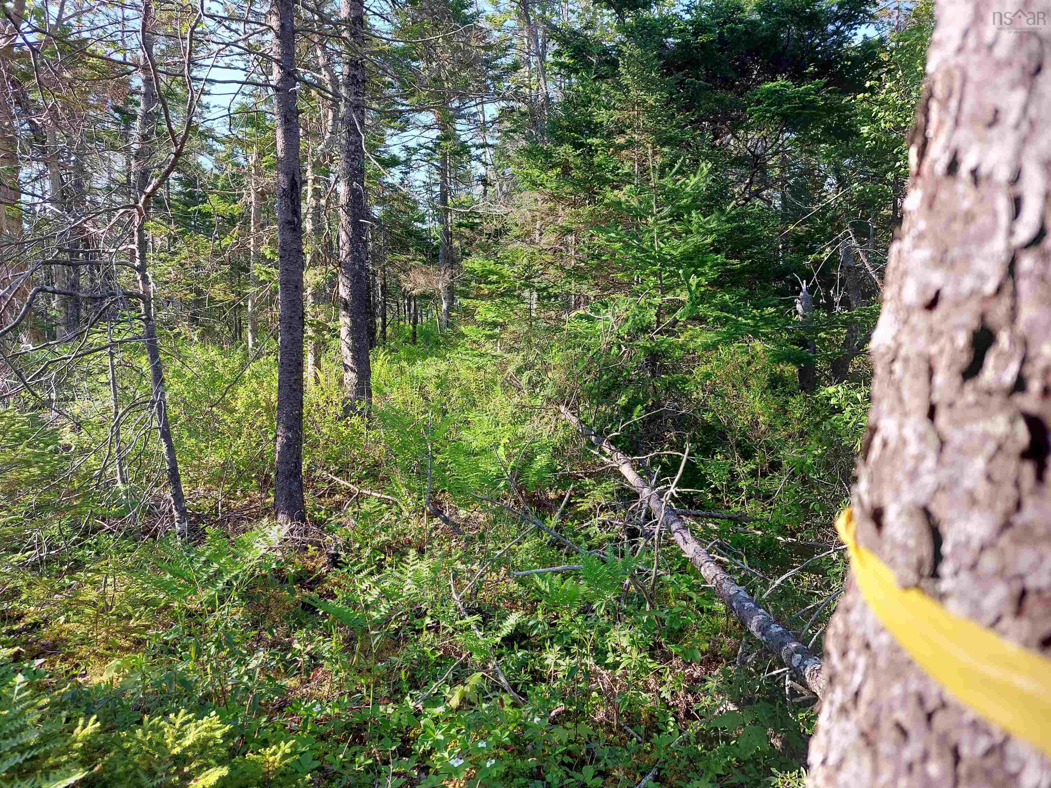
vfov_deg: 56.8
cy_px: 394
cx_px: 526
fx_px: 729
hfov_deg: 71.6
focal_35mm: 24
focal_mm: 5.23
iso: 25
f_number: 1.8
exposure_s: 1/171
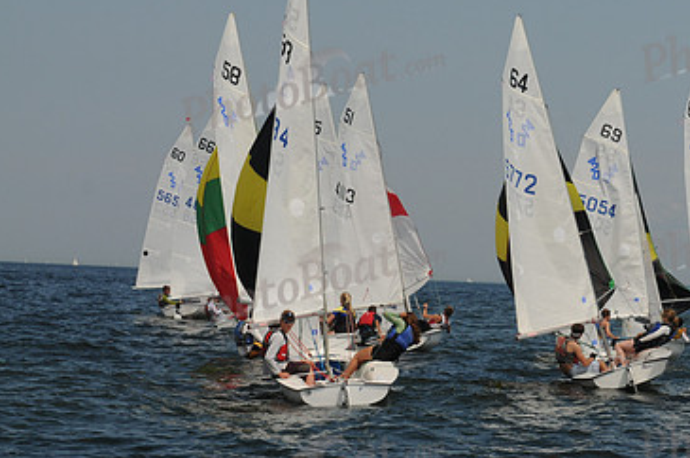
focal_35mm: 167
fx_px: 3195
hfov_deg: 12.3
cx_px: 543
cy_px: 158
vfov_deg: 8.2
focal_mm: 70
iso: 200
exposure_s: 1/800
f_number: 8
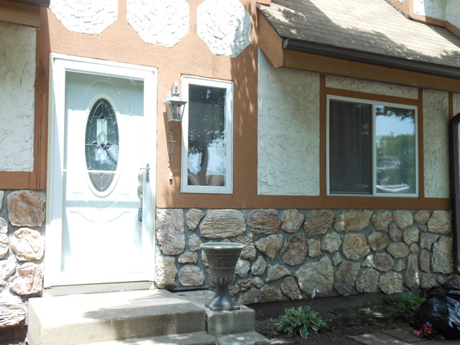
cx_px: 230
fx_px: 505
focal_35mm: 38
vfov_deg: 37.7
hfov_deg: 49.0
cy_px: 172
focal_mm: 6.8
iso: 80
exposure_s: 1/160
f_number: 3.6
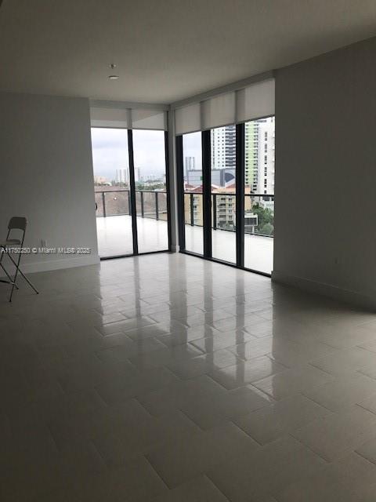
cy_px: 251
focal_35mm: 28
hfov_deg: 49.7
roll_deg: +0.3
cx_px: 188
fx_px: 406
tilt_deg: -11.4
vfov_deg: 63.4
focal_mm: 3.99
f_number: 1.8
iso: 20
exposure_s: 1/352
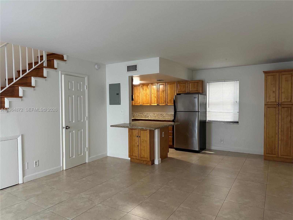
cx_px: 146
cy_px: 110
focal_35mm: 24
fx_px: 203
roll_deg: +0.6
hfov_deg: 71.6
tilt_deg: -1.9
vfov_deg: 56.8
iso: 200
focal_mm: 6.86
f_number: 1.78
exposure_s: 1/60
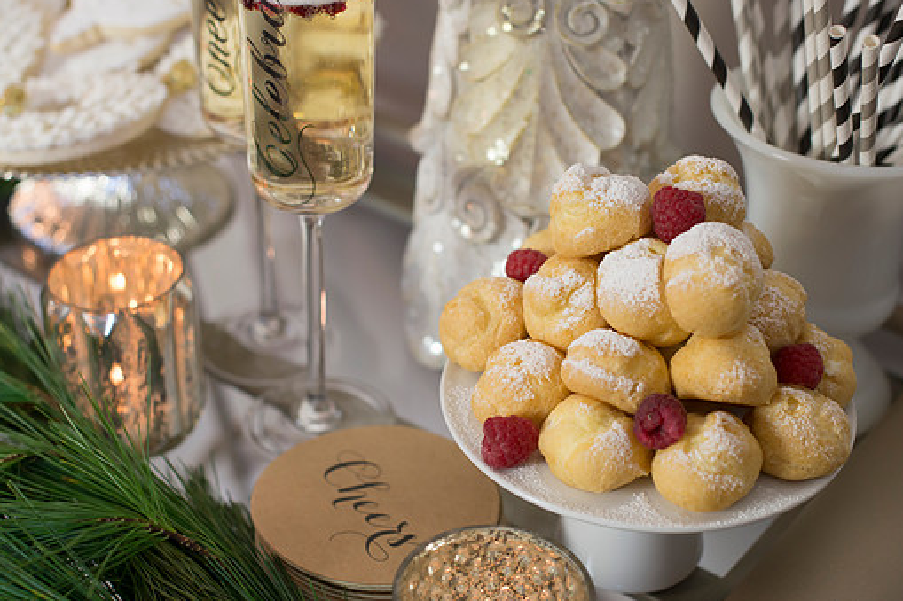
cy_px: 332
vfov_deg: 23.8
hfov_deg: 35.1
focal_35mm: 57
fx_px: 1429
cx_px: 451
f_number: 3.5
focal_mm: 50
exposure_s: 1/250
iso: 1000
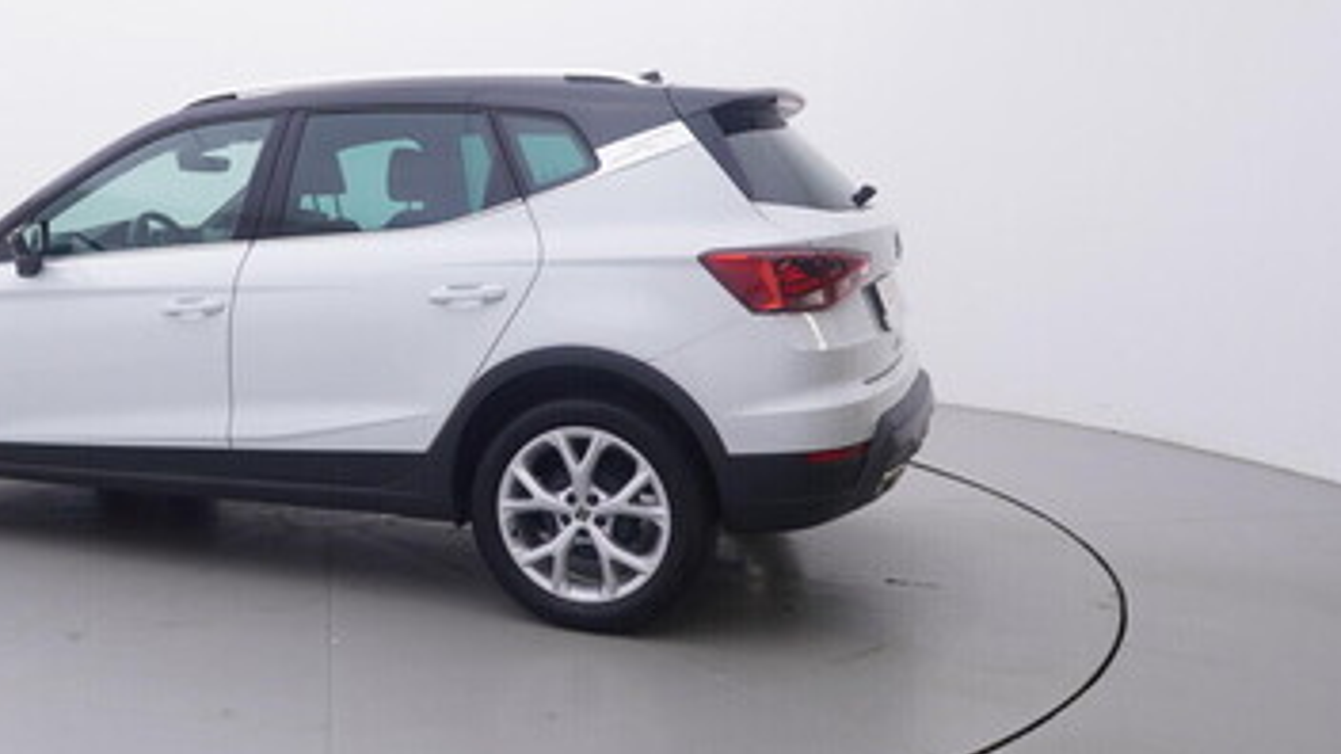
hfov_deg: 51.8
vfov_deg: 32.1
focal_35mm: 37
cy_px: 341
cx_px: 330
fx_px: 1309
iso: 200
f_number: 5
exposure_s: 1/80
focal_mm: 15
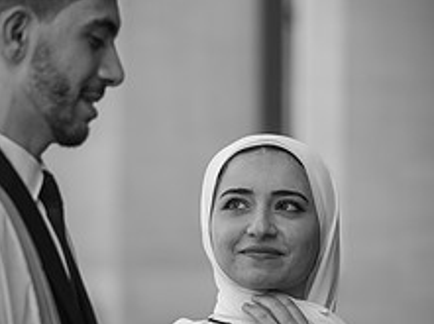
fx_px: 4544
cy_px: 249
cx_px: 210
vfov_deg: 4.1
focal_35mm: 363
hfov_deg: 5.5
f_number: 2.8
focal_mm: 185
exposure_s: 1/800
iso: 100
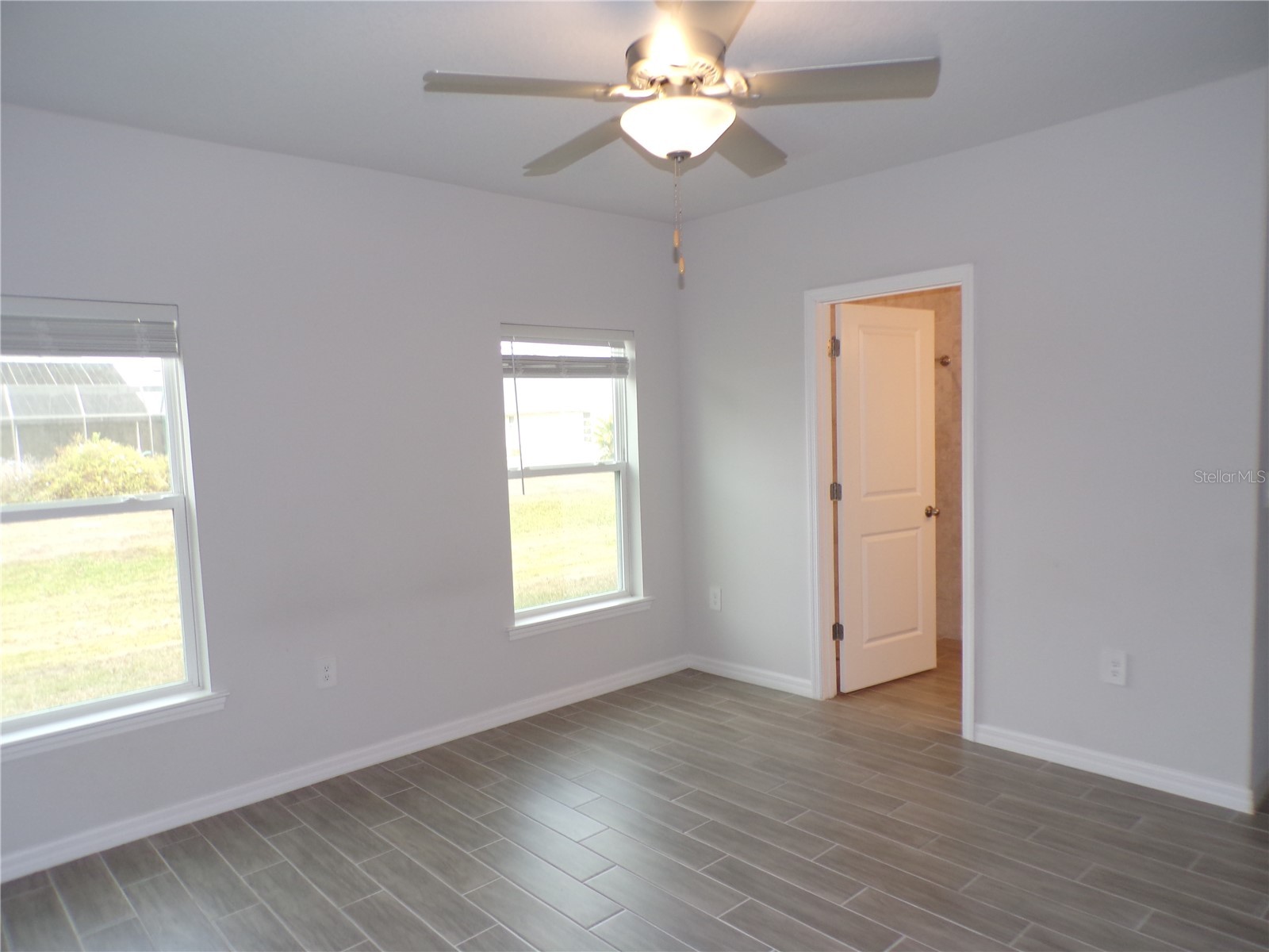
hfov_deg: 71.6
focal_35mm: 24
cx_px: 634
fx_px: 880
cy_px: 476
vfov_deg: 56.8
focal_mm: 4.3
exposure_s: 1/56
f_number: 3
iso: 100
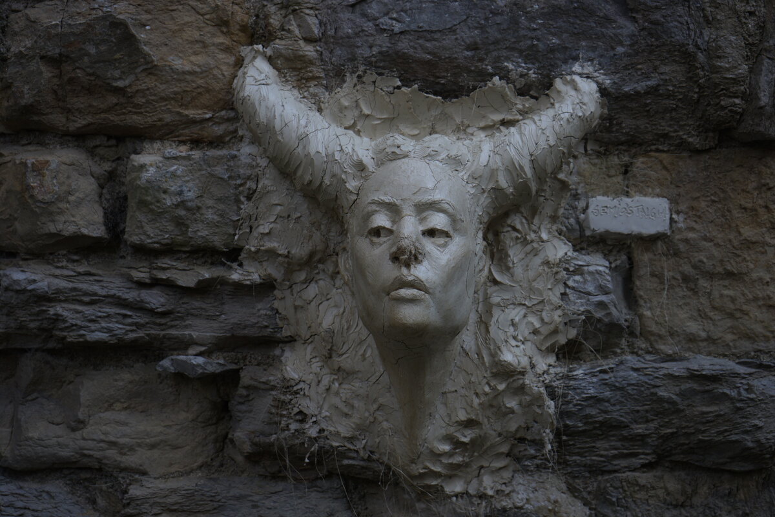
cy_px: 258
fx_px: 1507
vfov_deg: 19.5
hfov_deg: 28.8
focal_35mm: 70
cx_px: 388
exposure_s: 1/125
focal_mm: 70
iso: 250
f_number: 5.6
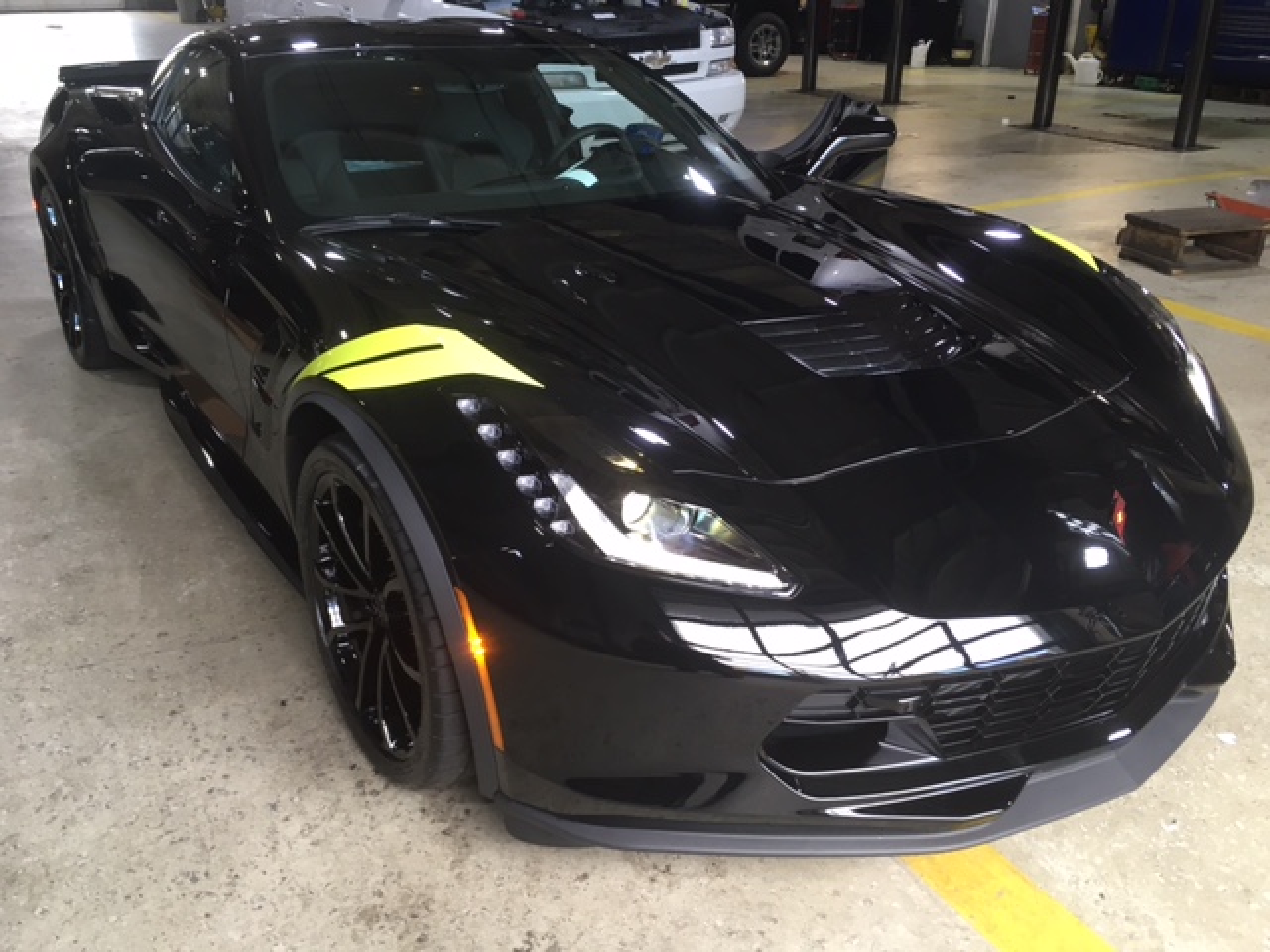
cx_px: 635
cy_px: 476
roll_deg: +0.4
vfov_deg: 48.2
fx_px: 1064
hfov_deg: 61.7
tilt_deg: -24.7
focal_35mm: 29
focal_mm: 4.15
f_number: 2.2
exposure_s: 1/30
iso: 64
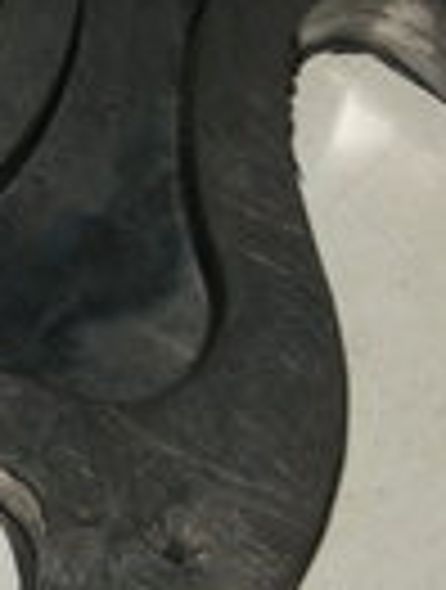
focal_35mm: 331
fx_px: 5659
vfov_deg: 6.0
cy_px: -7
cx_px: -221
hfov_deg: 4.5
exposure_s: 1/60
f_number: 5.1
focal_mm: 14.6
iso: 64
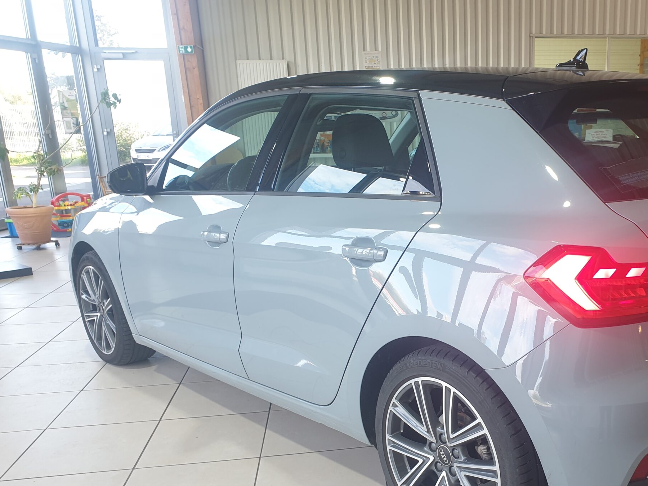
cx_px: 452
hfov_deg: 48.9
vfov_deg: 38.1
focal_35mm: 37
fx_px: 693
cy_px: 335
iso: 50
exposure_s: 1/50
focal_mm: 4.3
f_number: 2.4
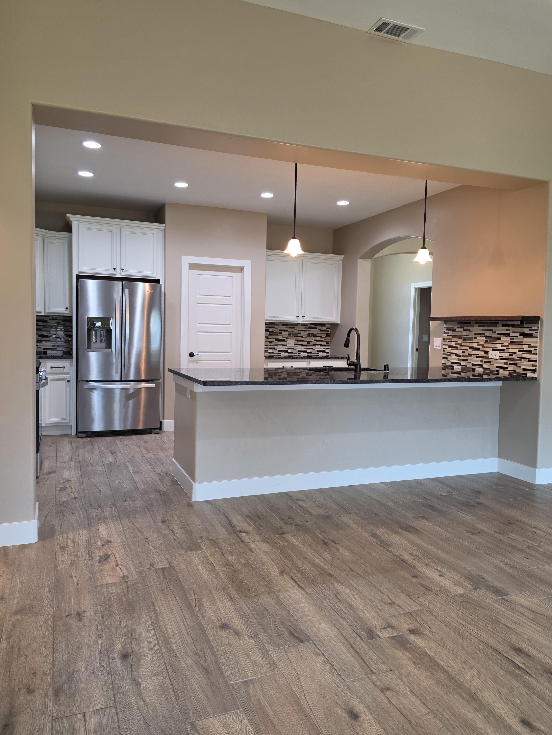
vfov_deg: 73.9
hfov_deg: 58.9
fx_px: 489
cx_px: 276
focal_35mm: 23
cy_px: 368
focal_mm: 6.5
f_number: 1.4
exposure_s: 1/120
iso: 160
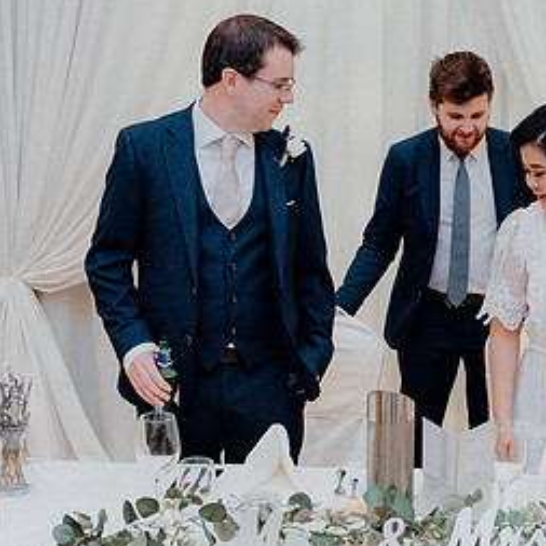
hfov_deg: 23.7
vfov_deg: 24.0
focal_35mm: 72
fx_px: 1285
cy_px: 271
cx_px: 414
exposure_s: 1/160
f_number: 3.5
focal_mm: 37
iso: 2500
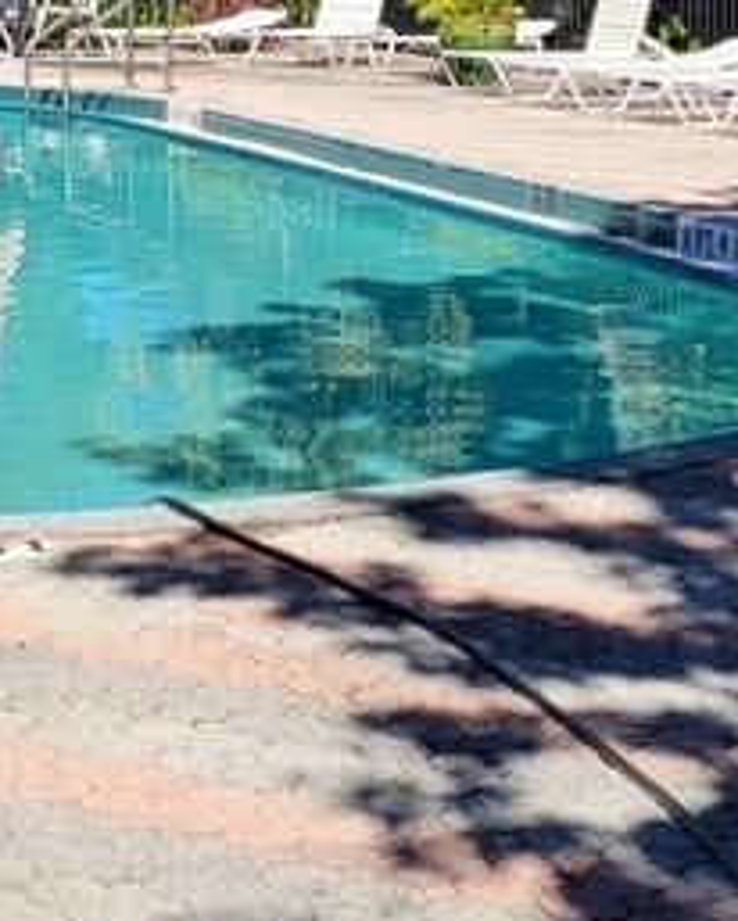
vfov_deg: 18.5
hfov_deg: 14.6
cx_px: -233
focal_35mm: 101
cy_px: 0
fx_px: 2754
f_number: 1.8
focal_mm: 5.4
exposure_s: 1/2537
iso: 40
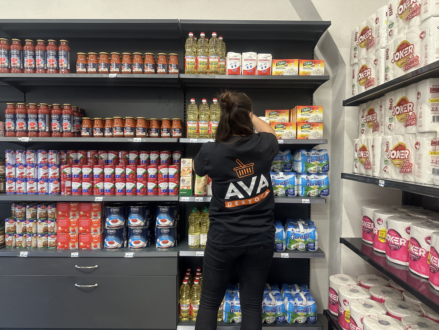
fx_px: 304
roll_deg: -0.8
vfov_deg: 56.8
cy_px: 165
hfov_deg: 71.6
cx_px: 220
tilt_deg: -1.3
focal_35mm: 24
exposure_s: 1/90
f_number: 1.78
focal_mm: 6.86
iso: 250
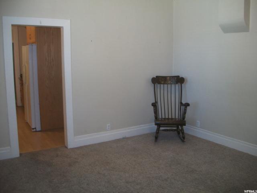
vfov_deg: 44.2
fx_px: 238
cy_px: 96
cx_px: 128
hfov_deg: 56.8
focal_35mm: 32
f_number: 2.9
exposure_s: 1/30
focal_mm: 5.7
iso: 160
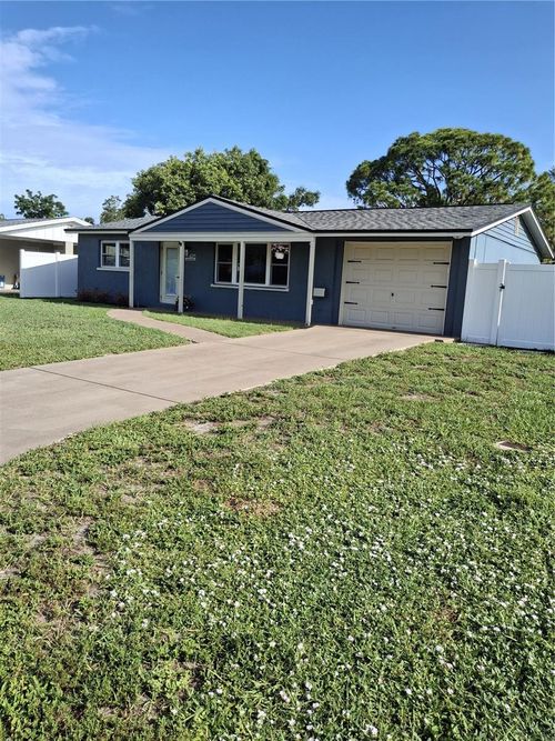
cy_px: 370
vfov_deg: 69.4
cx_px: 278
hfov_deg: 54.9
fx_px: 535
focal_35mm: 25
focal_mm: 4.69
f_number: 1.8
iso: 32
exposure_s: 1/1462
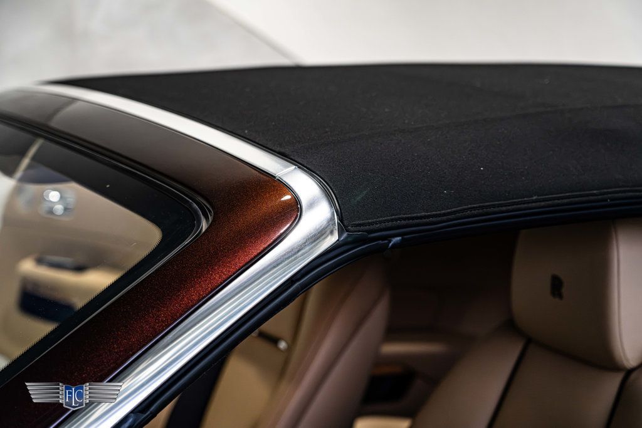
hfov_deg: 31.4
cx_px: 321
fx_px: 1141
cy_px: 214
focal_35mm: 64
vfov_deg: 21.2
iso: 1250
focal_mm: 64
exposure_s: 1/100
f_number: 4
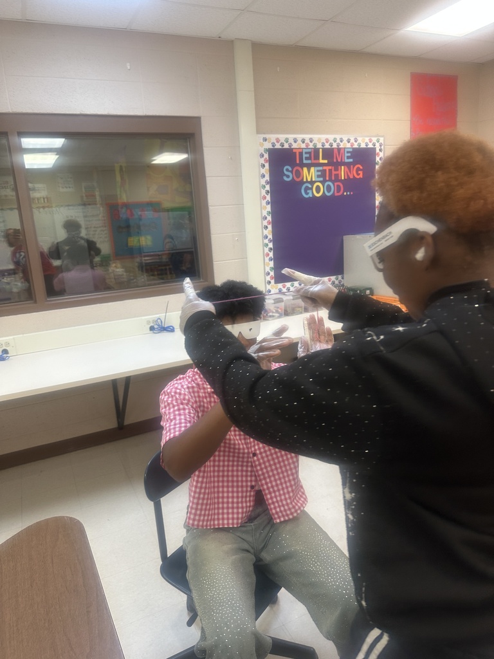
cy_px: 330
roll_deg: +3.1
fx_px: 457
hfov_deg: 56.8
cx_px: 247
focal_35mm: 24
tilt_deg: -9.9
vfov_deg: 71.6
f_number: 1.78
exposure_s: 1/60
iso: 125
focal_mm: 6.86
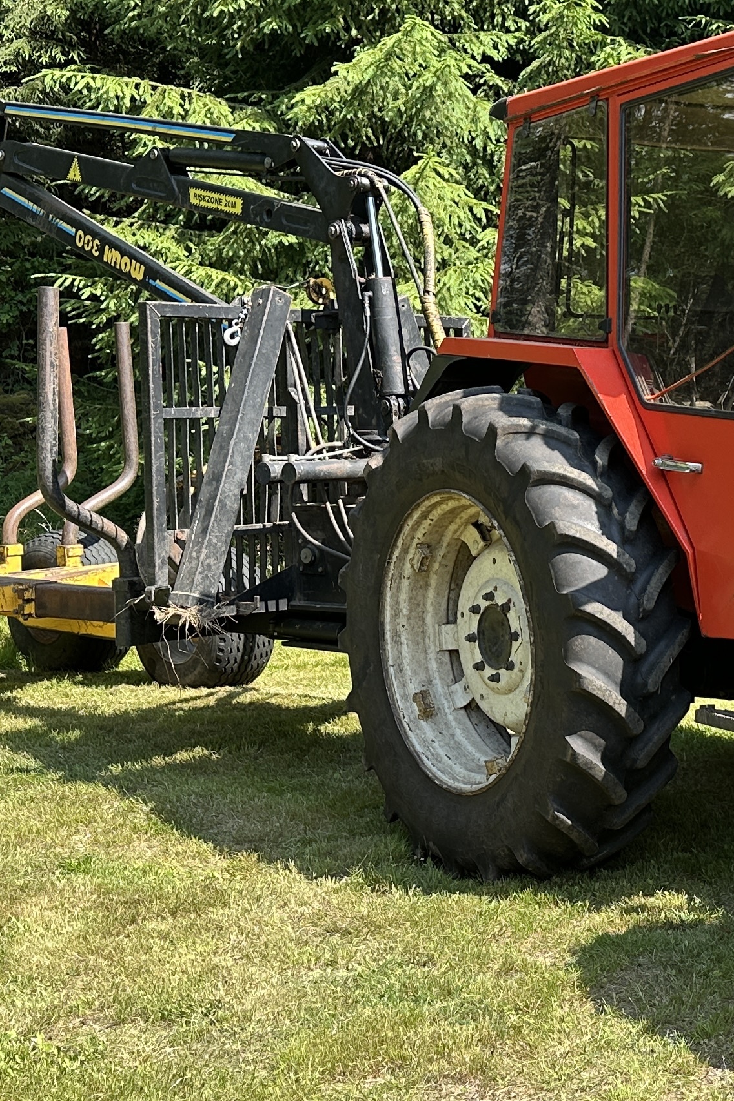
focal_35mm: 59
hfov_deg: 22.0
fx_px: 1805
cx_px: 764
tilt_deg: -2.8
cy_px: 485
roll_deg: +0.1
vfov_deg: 33.9
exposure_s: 1/1029
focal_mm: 6.86
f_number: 1.78
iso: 80
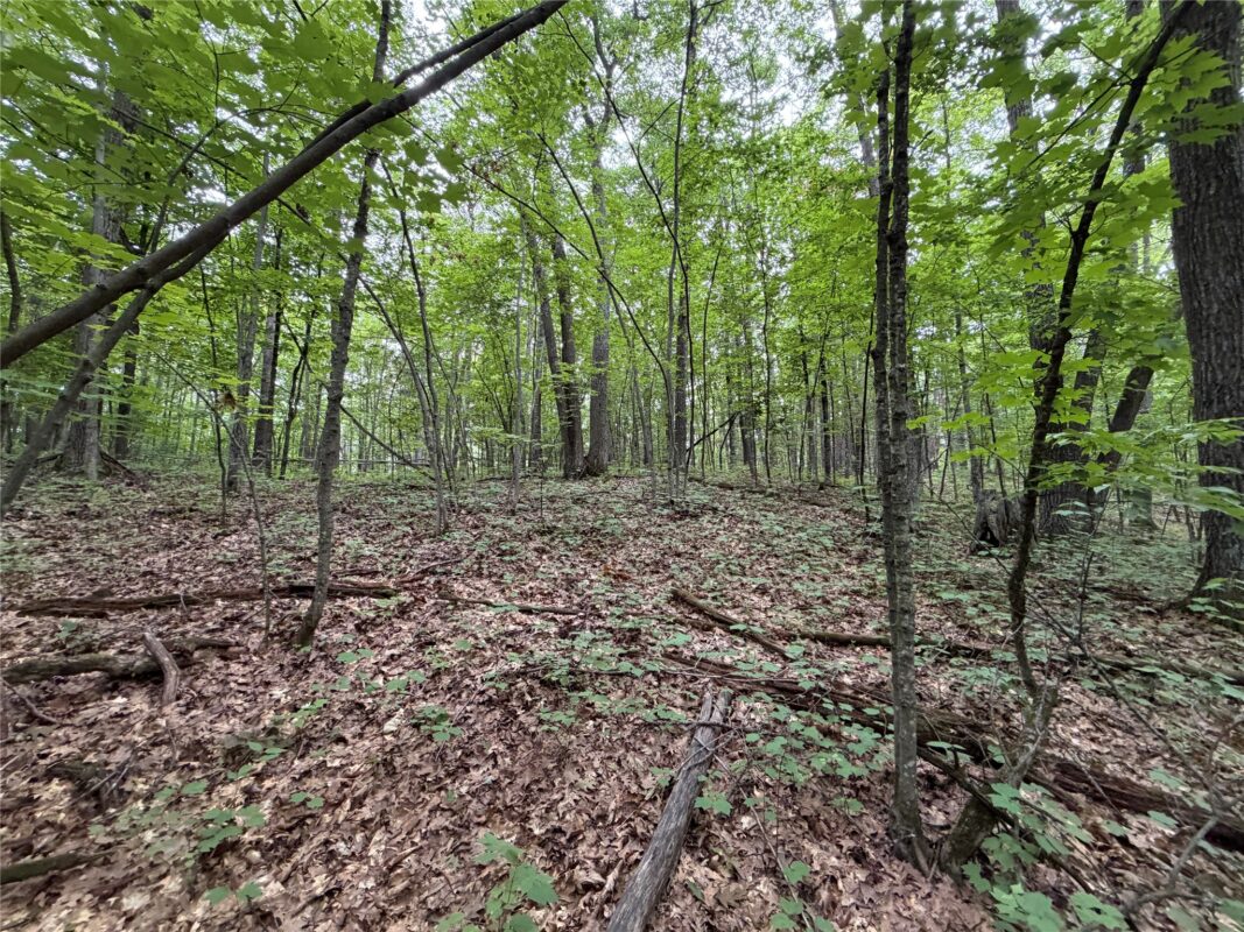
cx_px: 622
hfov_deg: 102.1
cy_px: 466
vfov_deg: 85.7
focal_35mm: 14
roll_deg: -0.7
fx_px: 503
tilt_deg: +7.4
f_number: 2.2
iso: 320
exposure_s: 1/60
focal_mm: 2.22
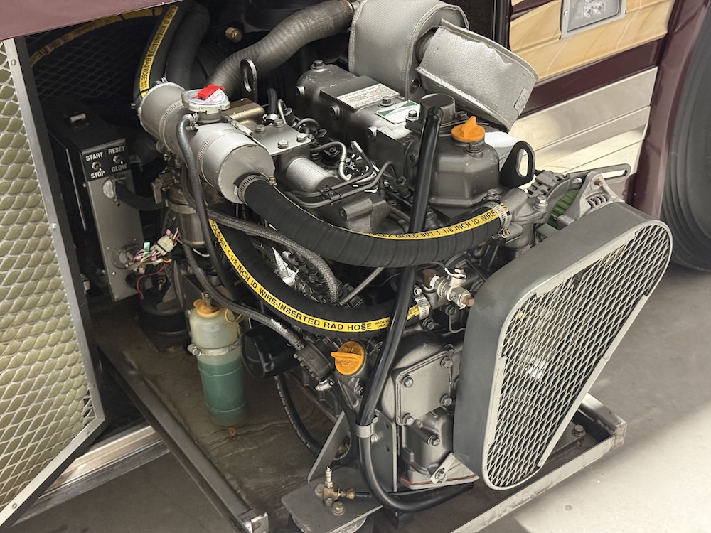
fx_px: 986
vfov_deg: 30.3
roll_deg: +1.5
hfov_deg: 39.7
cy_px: 266
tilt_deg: -32.0
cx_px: 356
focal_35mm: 48
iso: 640
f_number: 1.78
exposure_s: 1/30
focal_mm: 6.76
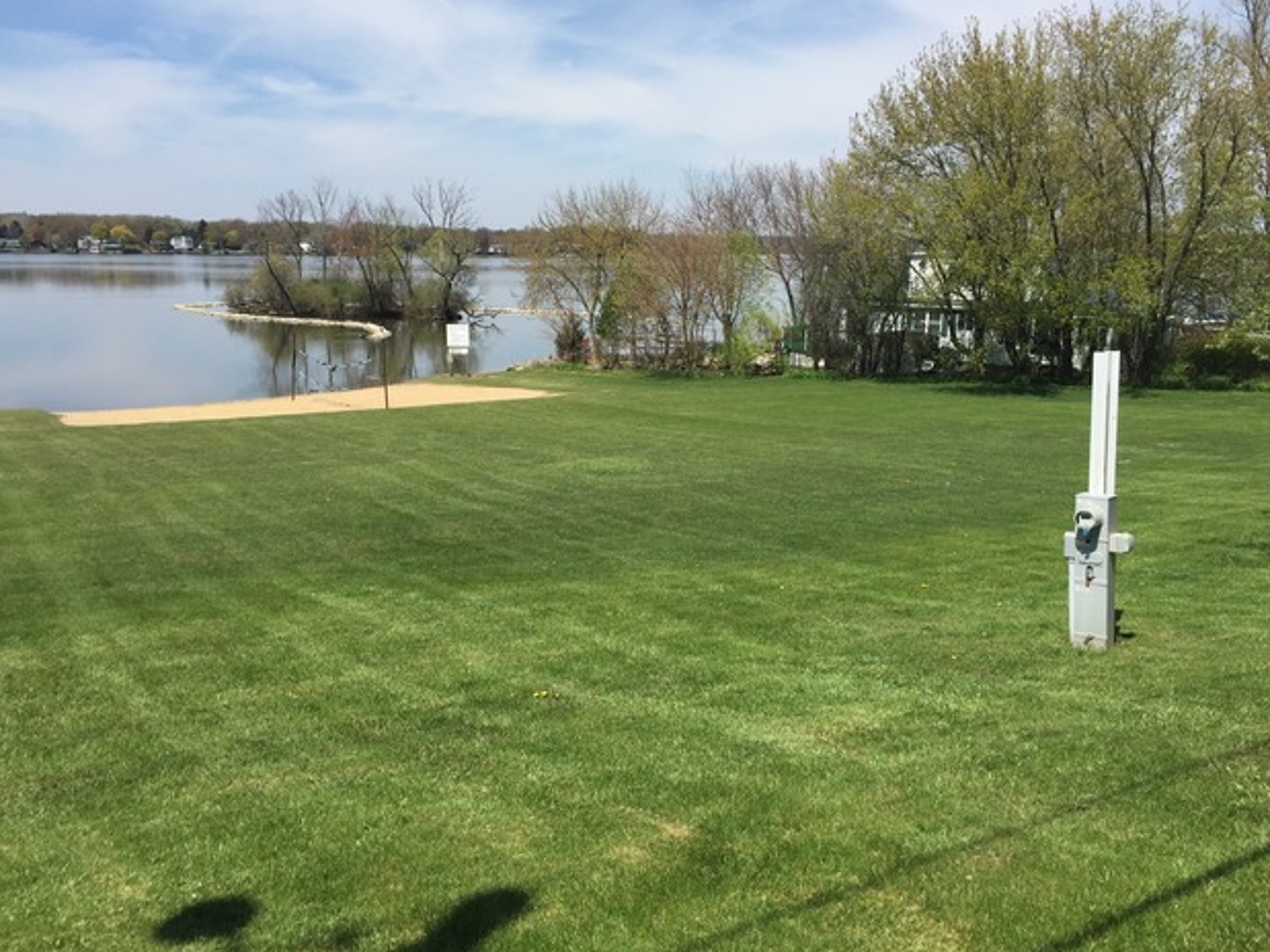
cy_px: 484
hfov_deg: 60.0
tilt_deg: -12.0
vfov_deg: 46.8
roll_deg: -1.4
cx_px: 634
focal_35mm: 30
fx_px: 1100
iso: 32
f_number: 2.2
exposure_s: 1/2475
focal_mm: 4.15
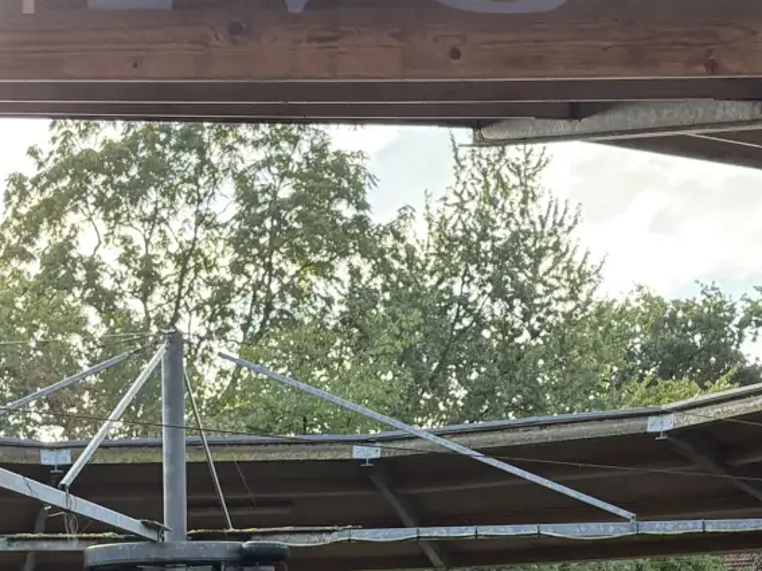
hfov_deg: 22.3
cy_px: 587
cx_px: 390
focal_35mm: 88
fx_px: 1937
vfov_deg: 16.4
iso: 50
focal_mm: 5.96
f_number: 1.6
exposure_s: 1/419
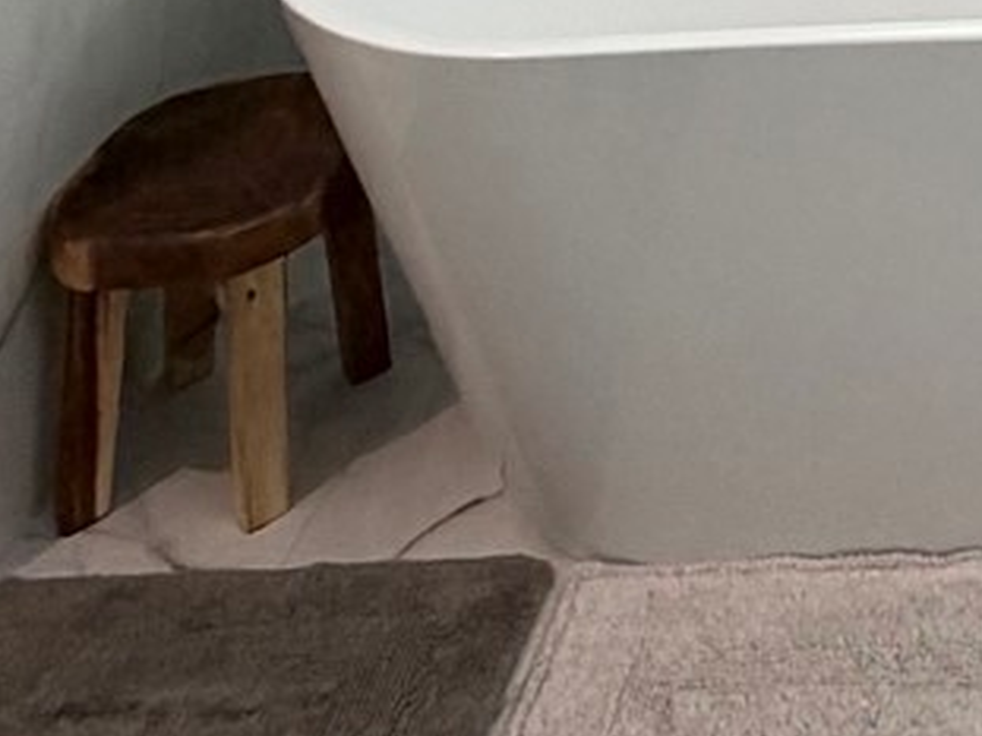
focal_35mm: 72
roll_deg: +2.2
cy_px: -1131
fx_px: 2042
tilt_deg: -0.9
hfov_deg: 22.5
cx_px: 1452
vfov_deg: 13.5
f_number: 2.2
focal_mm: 2.22
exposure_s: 1/120
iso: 100
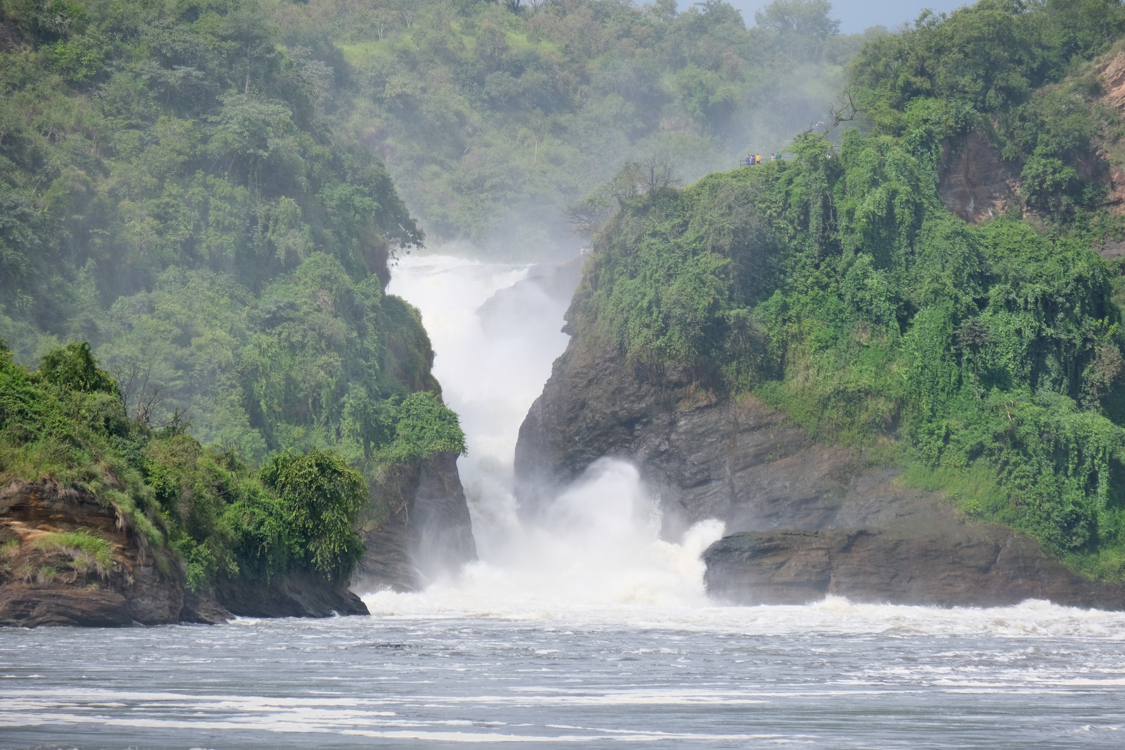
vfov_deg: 4.6
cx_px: 562
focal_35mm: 300
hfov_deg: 6.9
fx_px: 9374
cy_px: 375
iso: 320
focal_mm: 200
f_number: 5.6
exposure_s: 1/1000
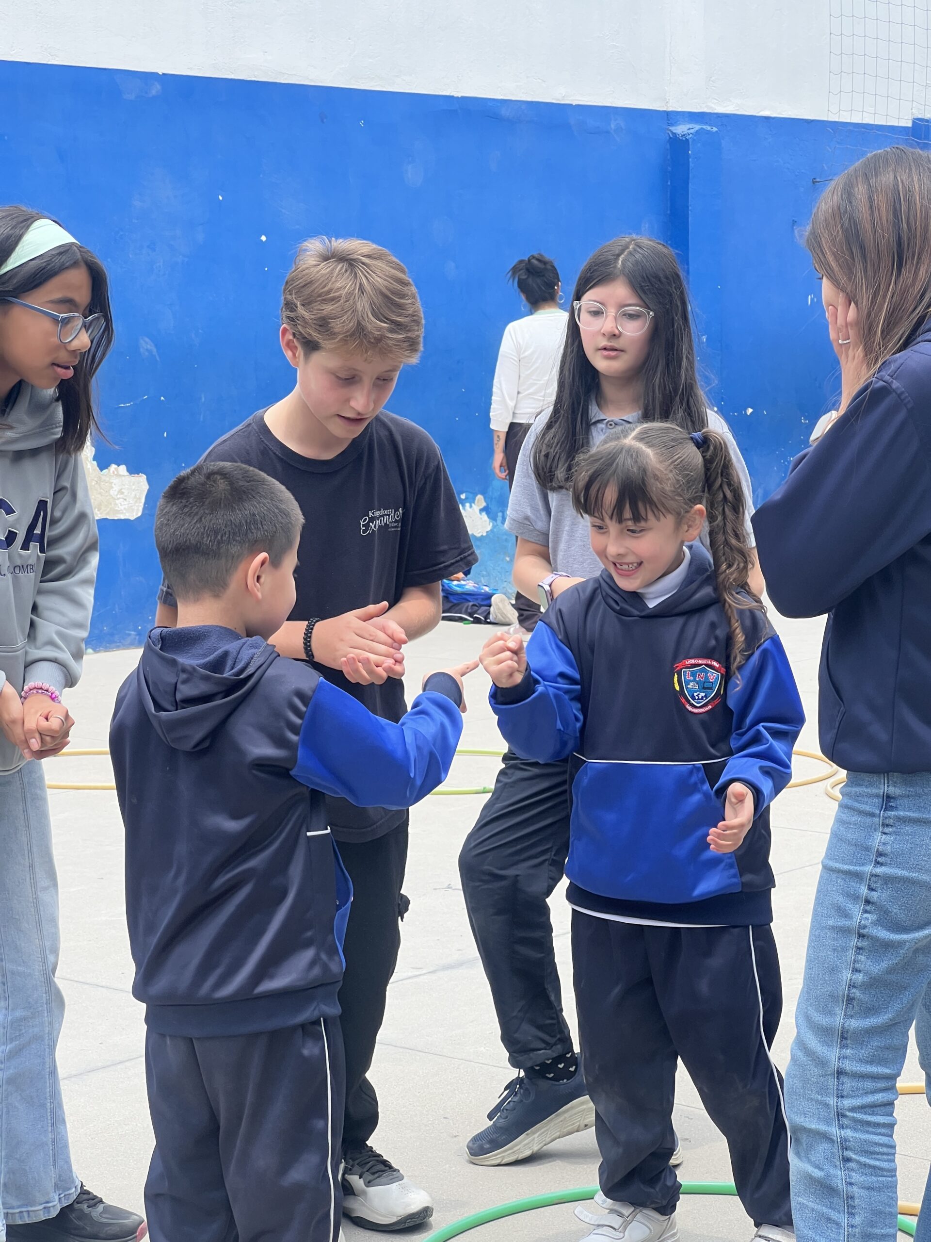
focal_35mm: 77
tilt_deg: -7.3
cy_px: 621
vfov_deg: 25.3
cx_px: 466
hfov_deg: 19.1
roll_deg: -2.2
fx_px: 2761
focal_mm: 9
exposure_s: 1/344
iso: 32
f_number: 2.8
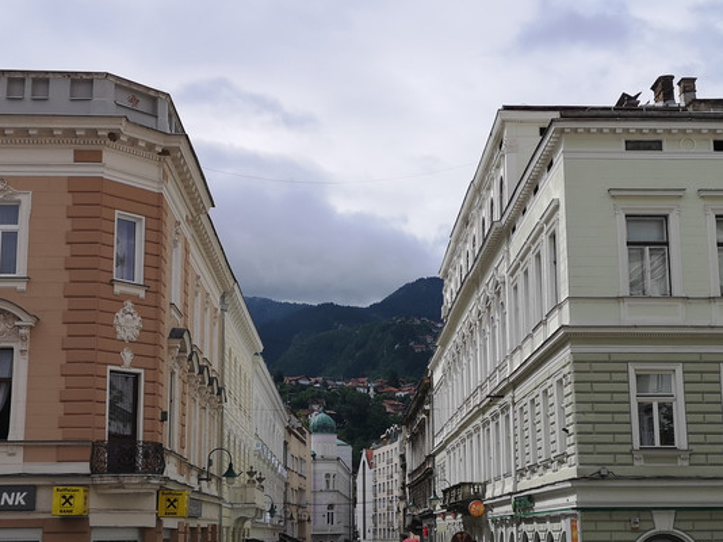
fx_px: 1127
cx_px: 357
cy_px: 341
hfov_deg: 35.6
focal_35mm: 54
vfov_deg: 26.9
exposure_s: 1/4202
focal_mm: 3.95
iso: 50
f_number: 1.8
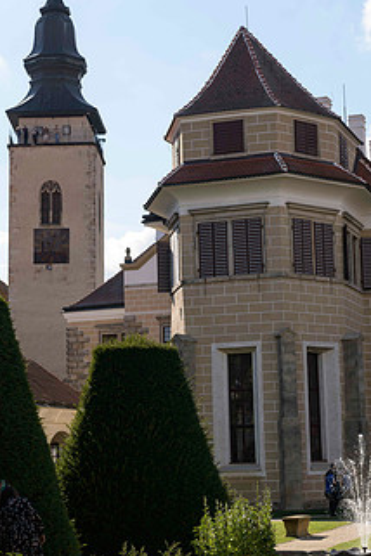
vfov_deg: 24.2
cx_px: 205
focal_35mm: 84
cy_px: 301
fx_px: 1298
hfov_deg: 16.3
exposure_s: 1/250
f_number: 6.3
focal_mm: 60
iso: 64
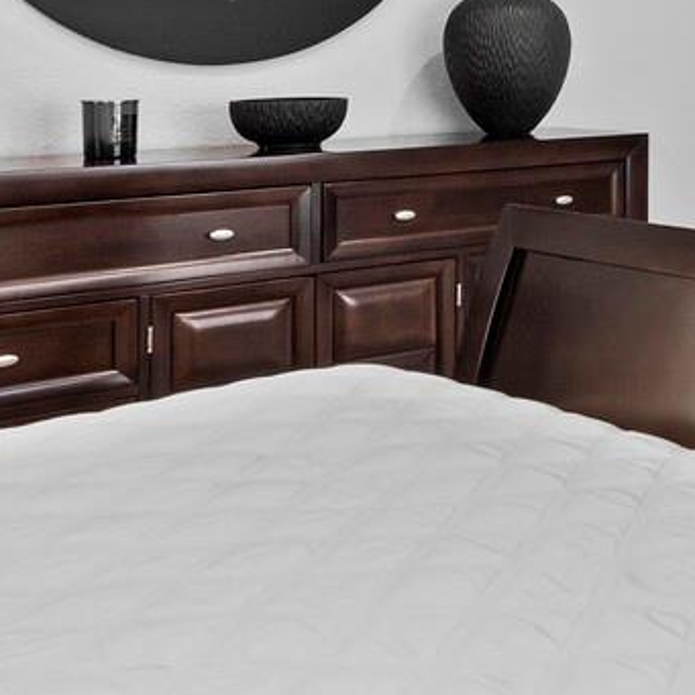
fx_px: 1317
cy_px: 51
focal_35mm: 58
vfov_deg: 28.3
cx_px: 1086
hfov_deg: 23.0
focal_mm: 7
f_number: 10
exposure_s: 1/2
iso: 400
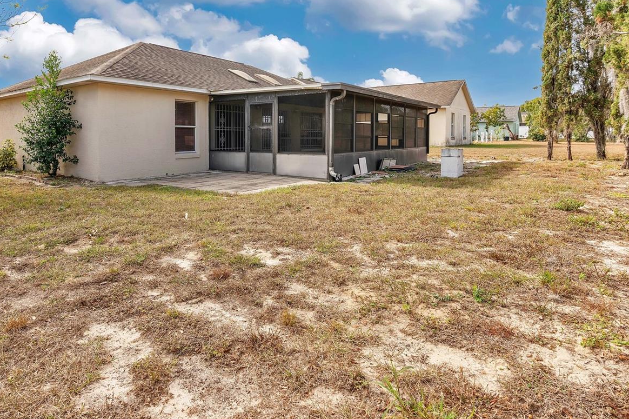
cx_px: 248
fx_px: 384
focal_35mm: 22
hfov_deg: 77.6
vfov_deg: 56.3
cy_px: 150
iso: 100
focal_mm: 16
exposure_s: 1/200
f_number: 7.1
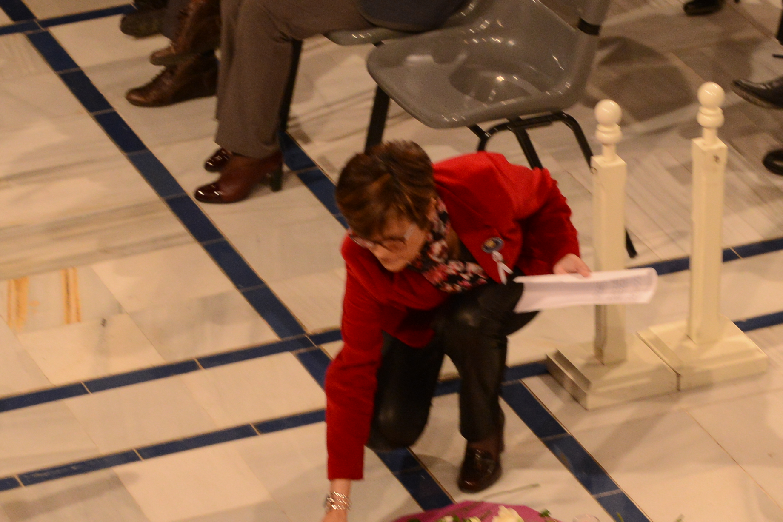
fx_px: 4568
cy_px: 280
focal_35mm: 210
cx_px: 439
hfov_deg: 9.8
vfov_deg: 6.5
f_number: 4.5
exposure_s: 1/80
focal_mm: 70
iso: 1600
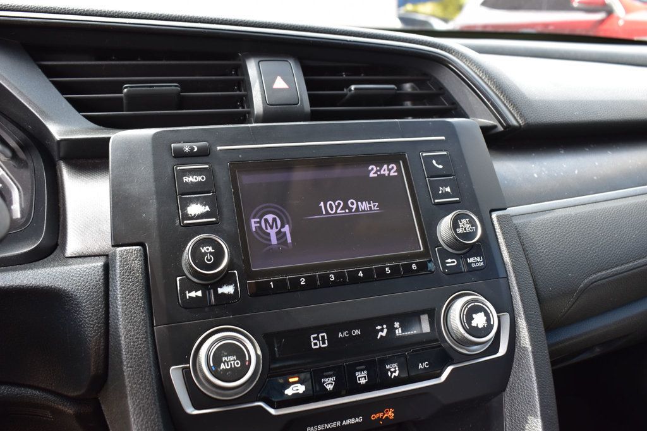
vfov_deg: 38.3
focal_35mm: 34
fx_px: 620
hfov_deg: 55.1
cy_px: 216
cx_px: 324
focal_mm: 23
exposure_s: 1/25
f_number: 7.1
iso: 400
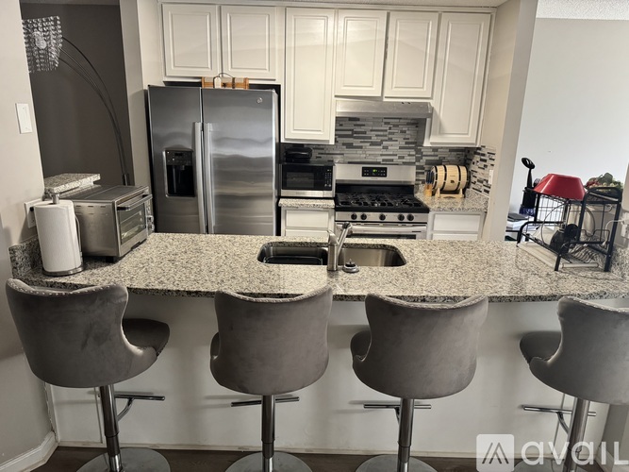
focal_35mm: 24
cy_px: 236
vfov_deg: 56.8
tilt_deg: -16.2
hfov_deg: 71.6
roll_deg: -1.2
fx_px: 436
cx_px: 314
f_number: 1.78
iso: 400
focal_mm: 6.76
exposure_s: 1/60
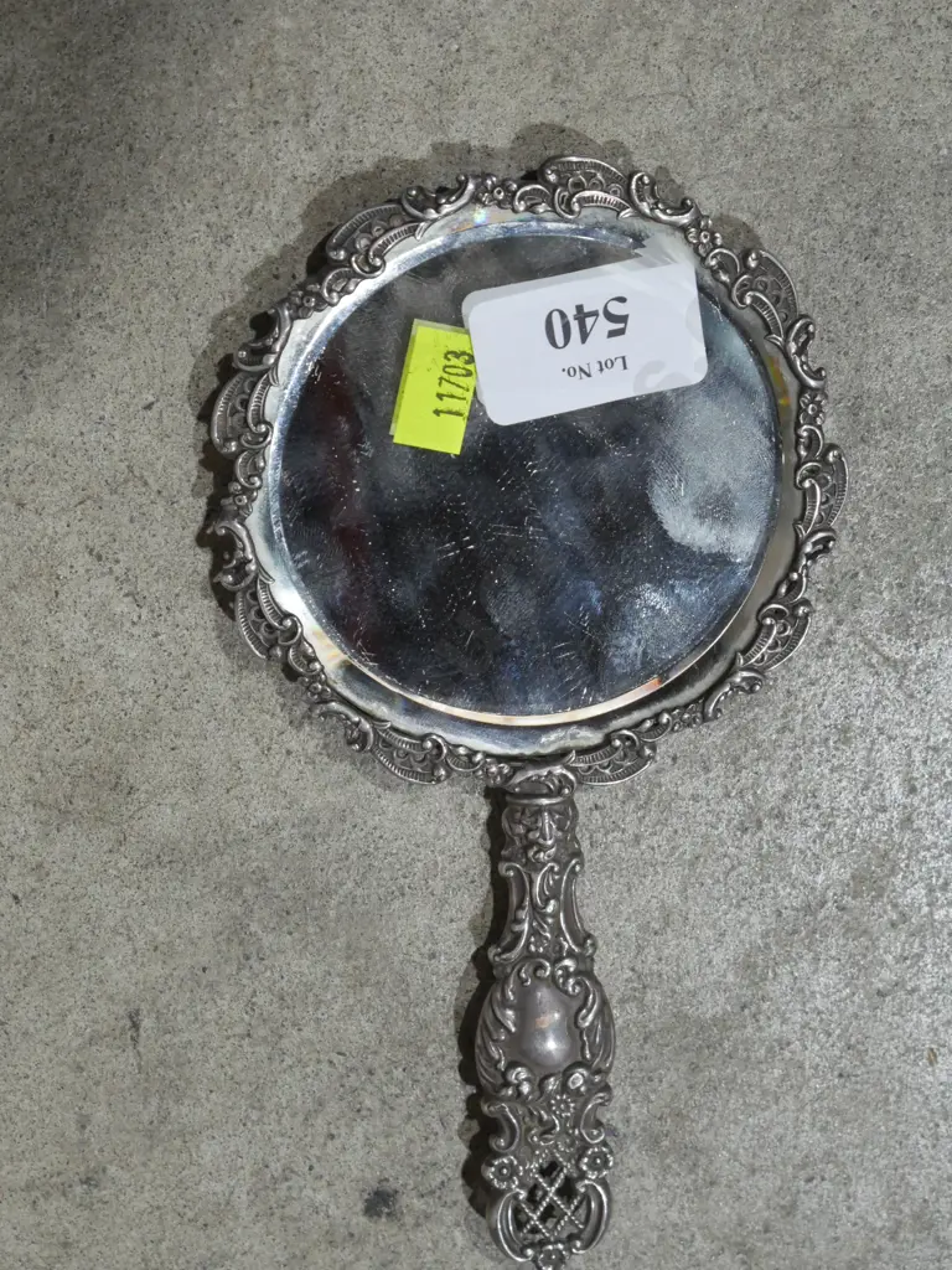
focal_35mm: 84
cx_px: 476
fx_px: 3080
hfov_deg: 17.6
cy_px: 635
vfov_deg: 23.3
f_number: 9
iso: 1600
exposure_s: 1/100
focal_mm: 42
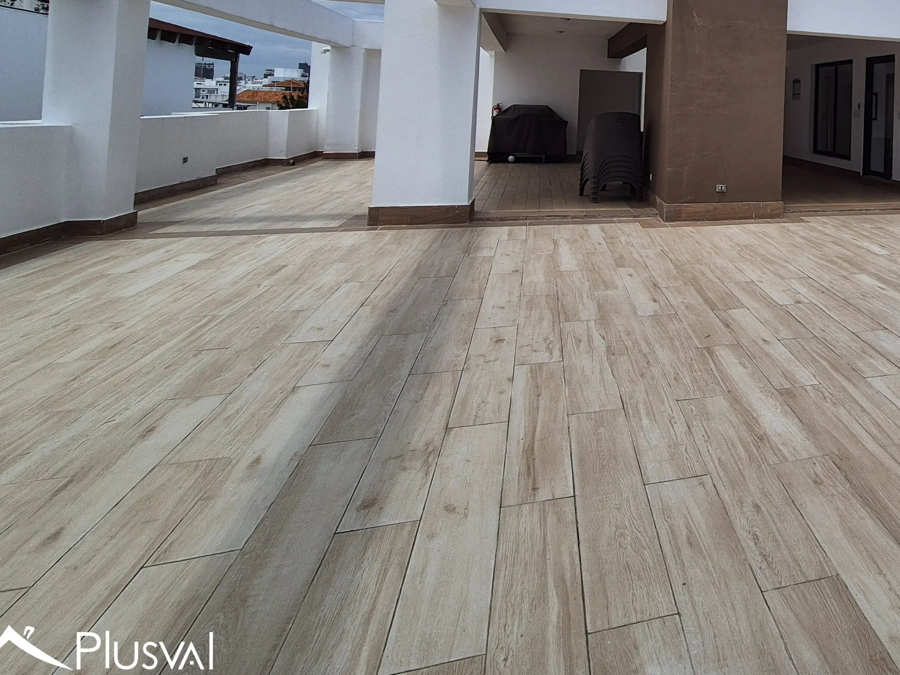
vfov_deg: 52.6
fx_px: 598
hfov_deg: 64.9
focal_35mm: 23
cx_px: 762
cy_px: 82
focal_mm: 2.2
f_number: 2.2
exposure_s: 1/4992
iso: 50
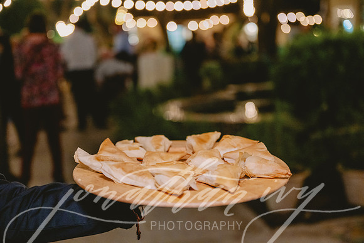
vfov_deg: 29.9
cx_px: 182
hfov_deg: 43.6
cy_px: 122
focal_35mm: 45
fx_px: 455
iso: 5000
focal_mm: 45
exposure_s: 1/60
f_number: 2.8
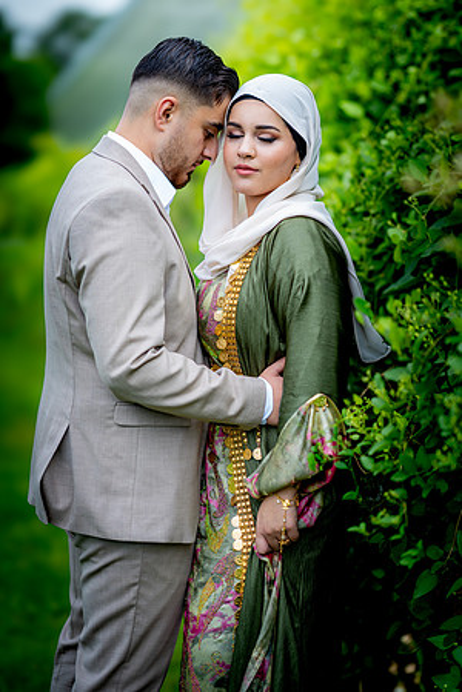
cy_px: 346
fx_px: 1636
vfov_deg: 23.9
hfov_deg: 16.1
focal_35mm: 85
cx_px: 231
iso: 100
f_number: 1.4
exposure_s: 1/2500
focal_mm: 85
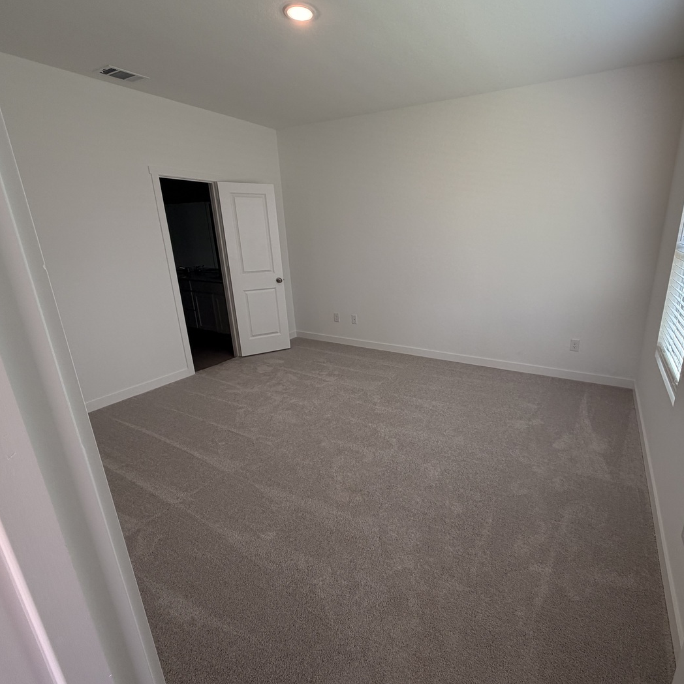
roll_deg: +0.7
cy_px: 341
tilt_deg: -17.3
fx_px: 380
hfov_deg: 83.2
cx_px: 403
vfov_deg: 84.0
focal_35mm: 17
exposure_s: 1/120
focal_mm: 2.22
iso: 64
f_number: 2.2
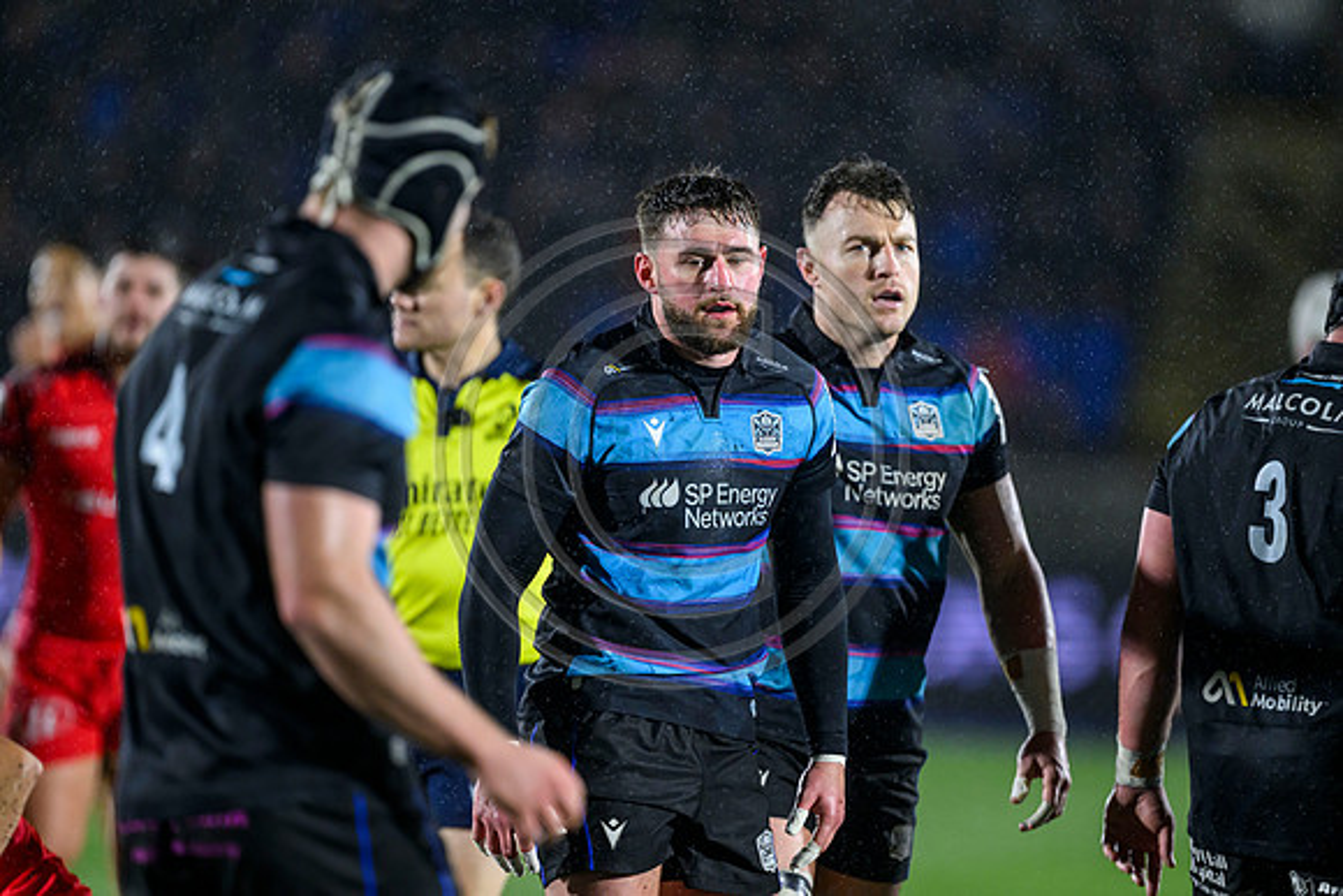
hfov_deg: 5.2
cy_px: 448
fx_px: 14925
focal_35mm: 400
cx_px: 672
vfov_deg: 3.4
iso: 4000
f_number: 3.2
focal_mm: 400
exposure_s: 1/1600
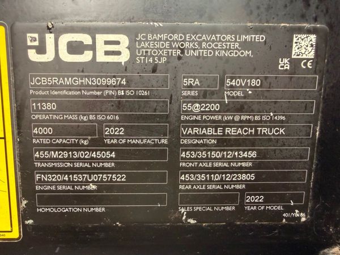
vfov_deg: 56.8
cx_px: 170
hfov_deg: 71.6
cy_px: 128
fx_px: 236
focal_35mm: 24
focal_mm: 2.22
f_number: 2.2
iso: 250
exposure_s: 1/121
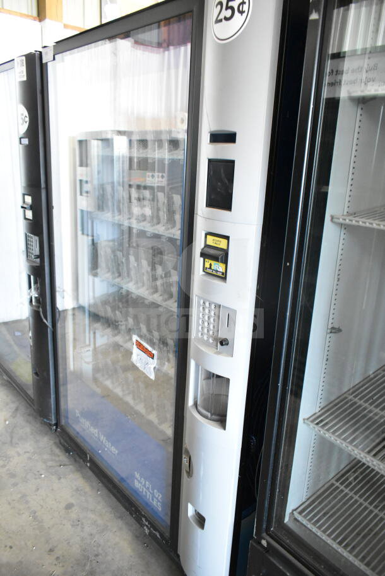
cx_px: 192
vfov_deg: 67.4
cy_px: 288
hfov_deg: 48.0
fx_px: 433
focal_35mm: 27
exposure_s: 1/30
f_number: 3.5
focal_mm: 18
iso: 4500
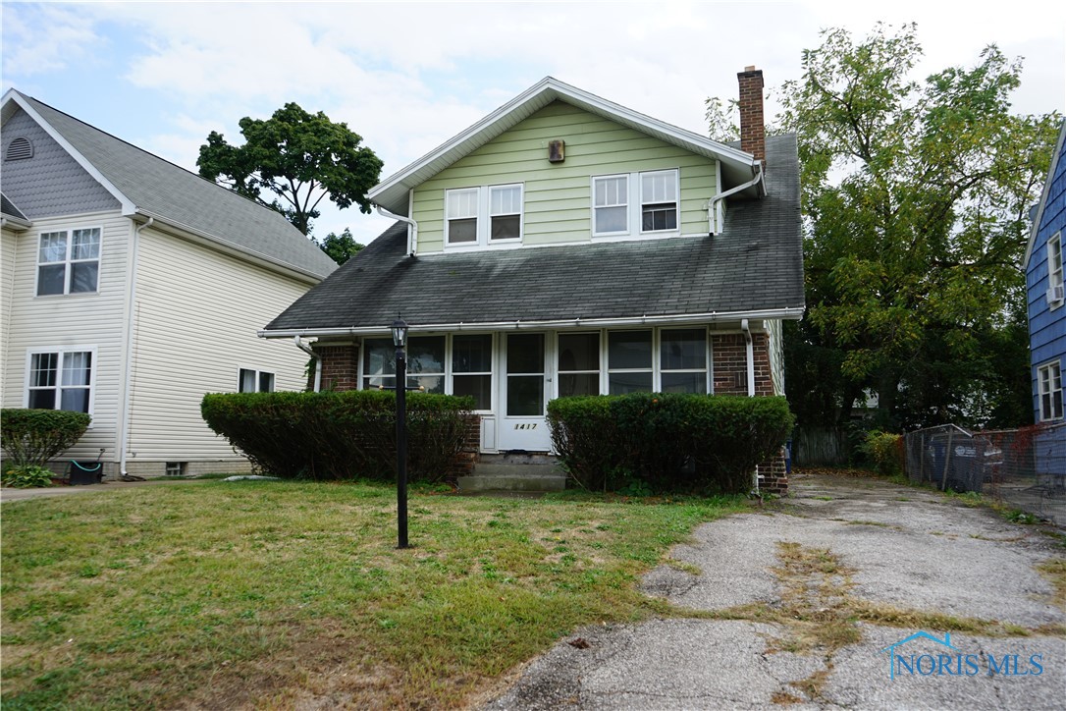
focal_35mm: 28
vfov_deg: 46.4
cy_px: 356
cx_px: 533
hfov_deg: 65.5
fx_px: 829
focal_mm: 28
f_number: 6.3
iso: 100
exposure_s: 1/80
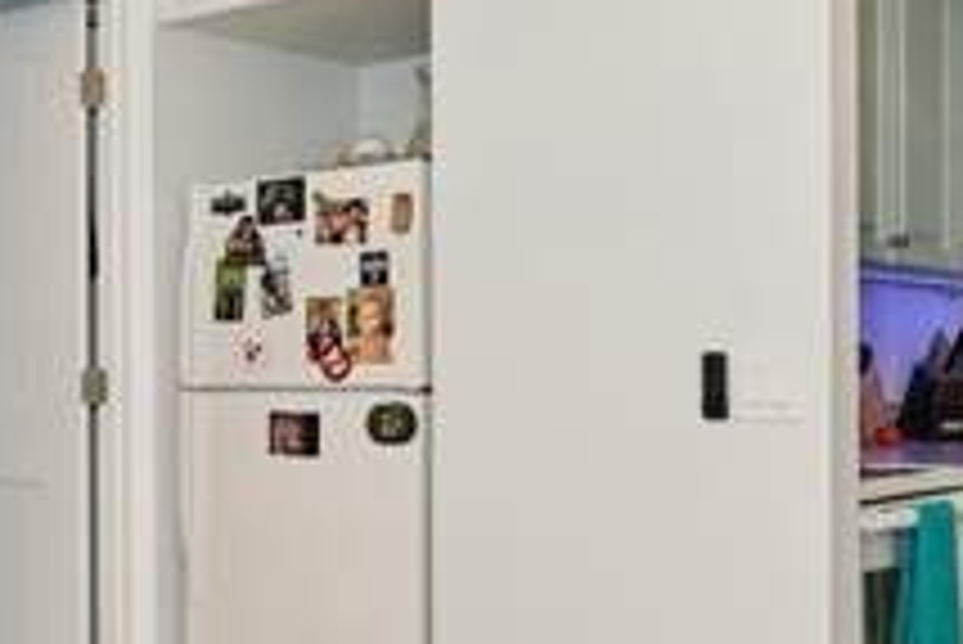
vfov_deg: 24.2
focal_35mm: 56
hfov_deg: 34.8
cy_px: 403
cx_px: 230
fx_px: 1499
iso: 400
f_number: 8
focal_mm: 10
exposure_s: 1/15
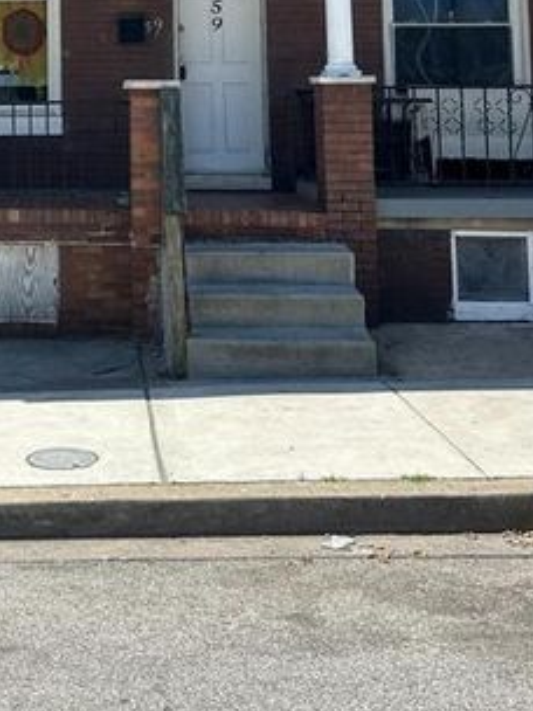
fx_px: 1170
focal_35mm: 57
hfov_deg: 24.8
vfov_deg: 31.5
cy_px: 18
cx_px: 40
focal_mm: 5.7
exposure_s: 1/2513
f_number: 1.5
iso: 50
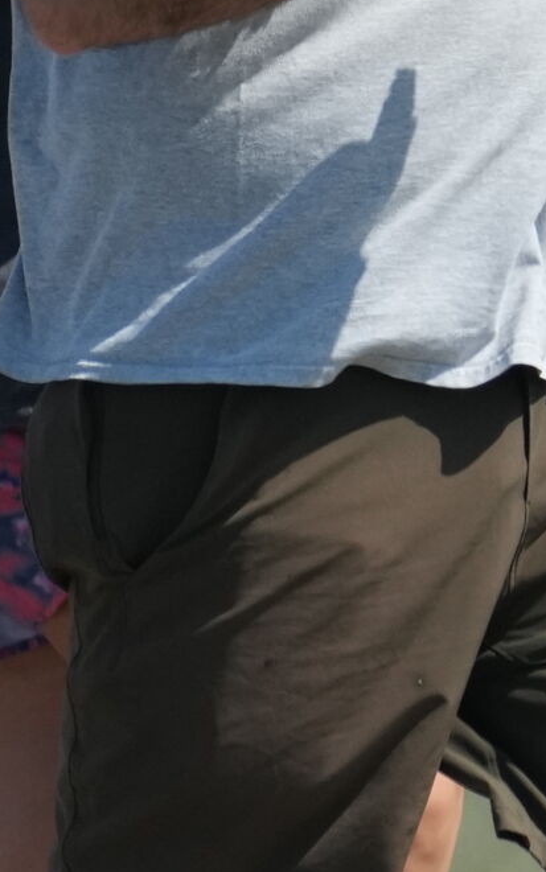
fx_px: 95175
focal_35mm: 4001
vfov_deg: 0.5
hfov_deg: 0.3
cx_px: 1565
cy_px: 688
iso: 640
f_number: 5.6
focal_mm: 600
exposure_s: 1/2500
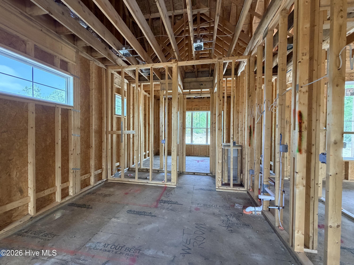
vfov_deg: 85.7
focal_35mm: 14
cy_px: 132
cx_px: 177
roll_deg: -0.4
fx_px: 143
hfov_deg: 102.1
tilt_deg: -1.5
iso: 320
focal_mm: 2.22
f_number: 2.2
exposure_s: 1/104
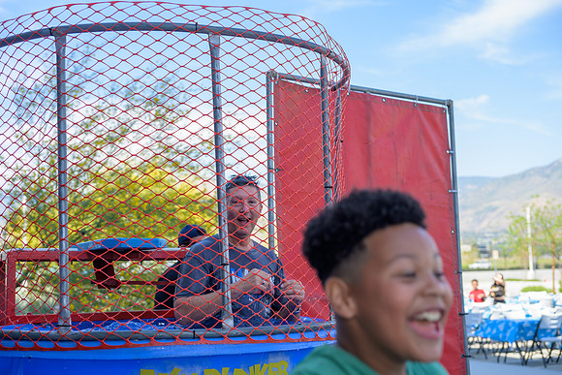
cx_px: 281
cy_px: 188
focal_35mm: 51
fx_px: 796
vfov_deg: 26.5
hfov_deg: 38.9
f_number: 4
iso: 100
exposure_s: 1/250
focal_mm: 51
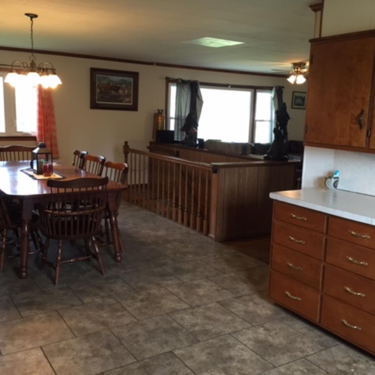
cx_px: 184
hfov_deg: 47.2
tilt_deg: -10.7
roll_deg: -2.4
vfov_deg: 47.2
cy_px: 190
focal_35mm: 35
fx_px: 429
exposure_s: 1/30
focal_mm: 4.15
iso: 64
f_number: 2.2
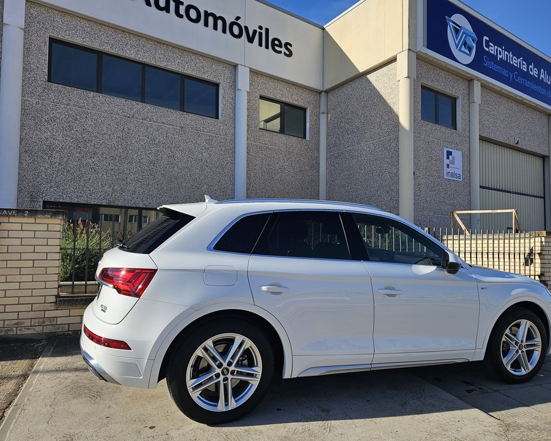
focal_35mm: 25
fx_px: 408
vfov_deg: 56.8
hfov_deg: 68.0
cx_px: 298
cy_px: 228
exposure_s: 1/1212
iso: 20
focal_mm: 6.3
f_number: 1.7
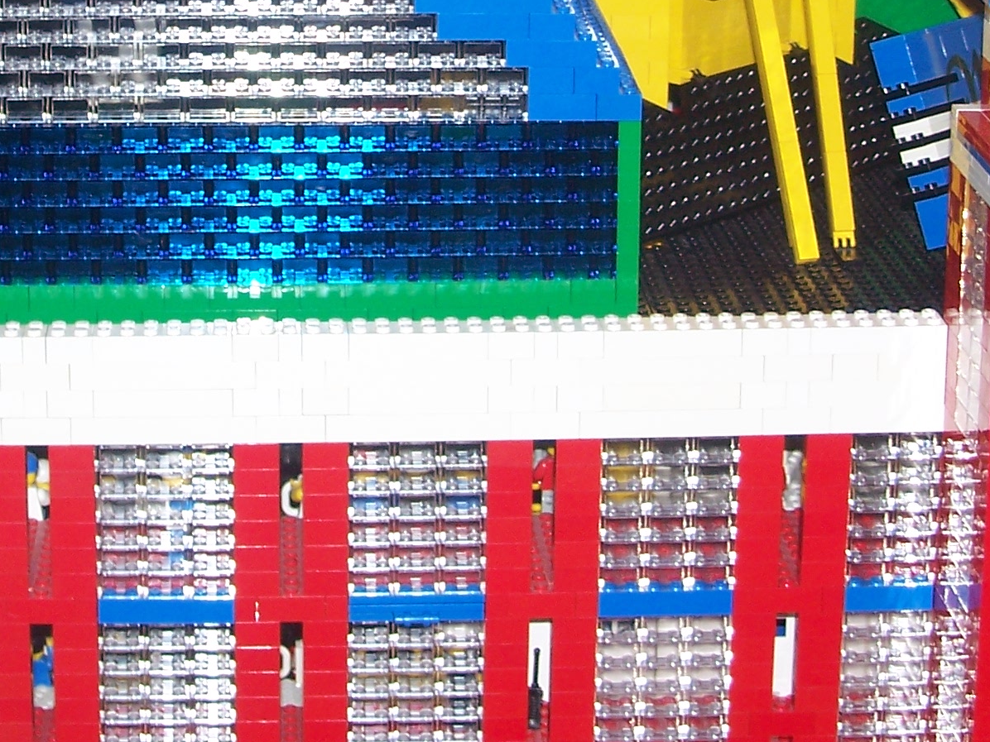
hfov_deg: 19.4
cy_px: -62
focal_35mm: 101
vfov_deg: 14.3
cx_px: 291
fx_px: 2889
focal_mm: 7.8
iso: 125
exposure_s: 1/60
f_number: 2.8
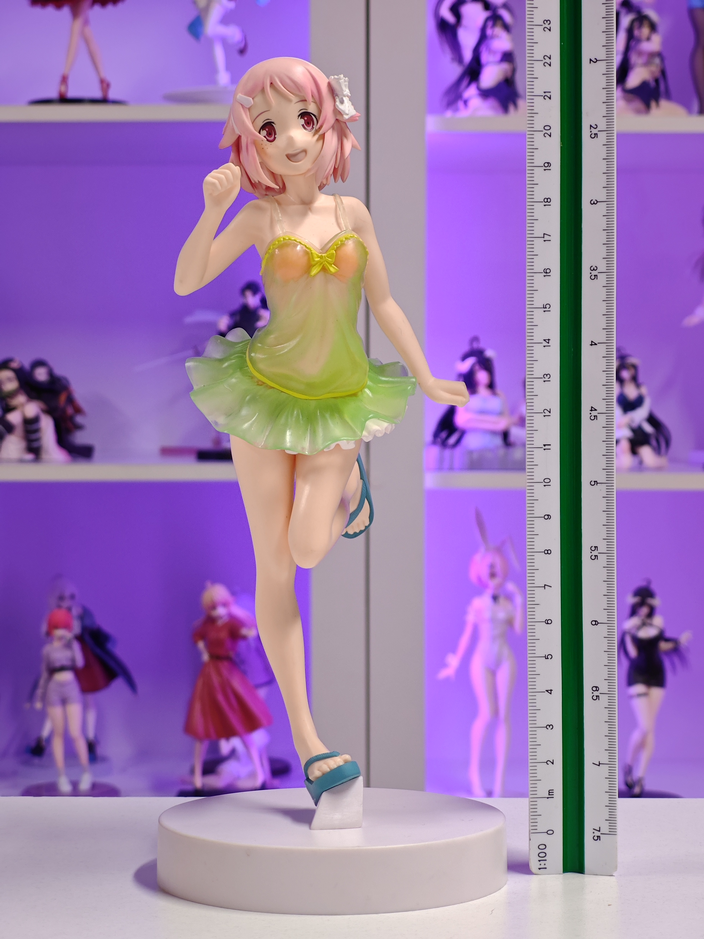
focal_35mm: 80
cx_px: 352
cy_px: 470
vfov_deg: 24.4
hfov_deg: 18.4
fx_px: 2169
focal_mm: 7.48
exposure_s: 1/19.2
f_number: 2.4
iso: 400
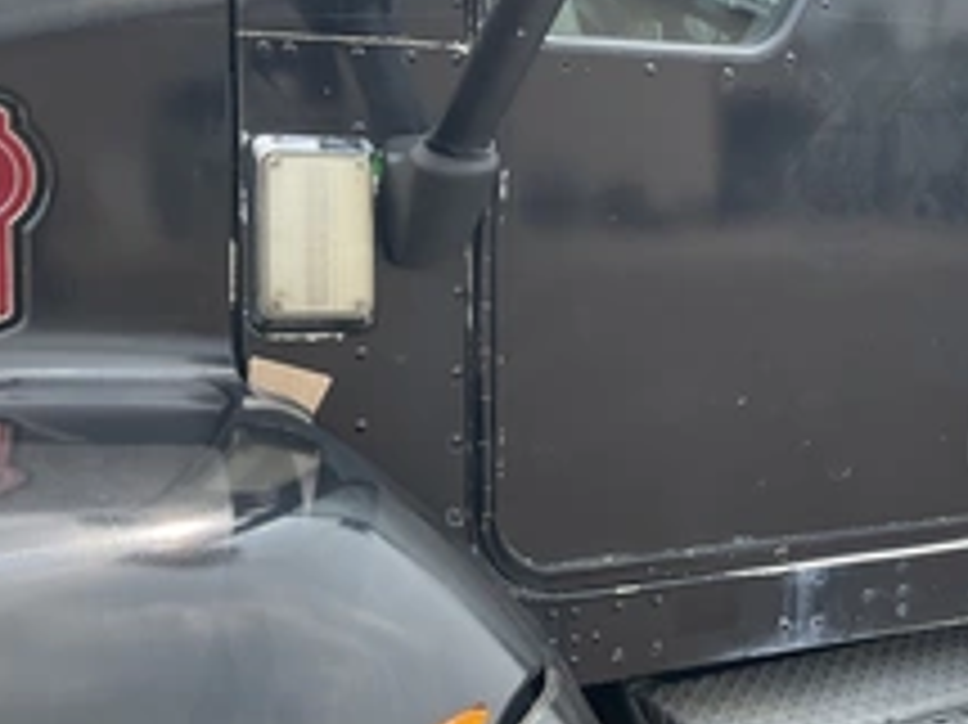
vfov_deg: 26.9
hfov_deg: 34.2
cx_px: 806
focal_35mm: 54
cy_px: 288
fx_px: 1509
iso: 25
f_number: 1.8
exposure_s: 1/509
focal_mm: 3
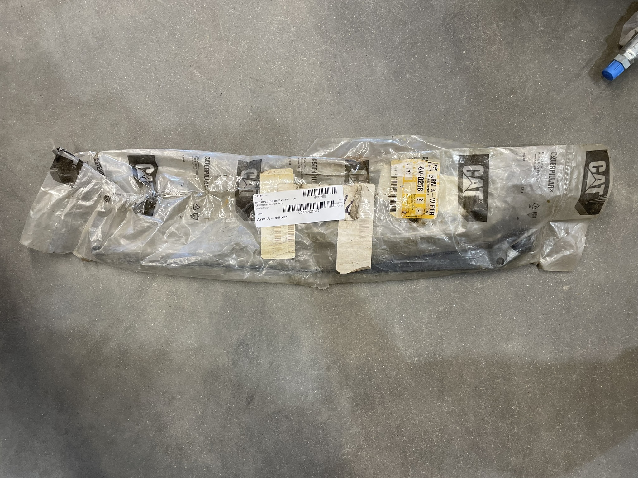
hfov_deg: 67.3
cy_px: 239
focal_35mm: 26
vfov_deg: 53.1
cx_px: 319
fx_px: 479
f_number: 1.6
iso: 125
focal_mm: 4.2
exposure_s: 1/120
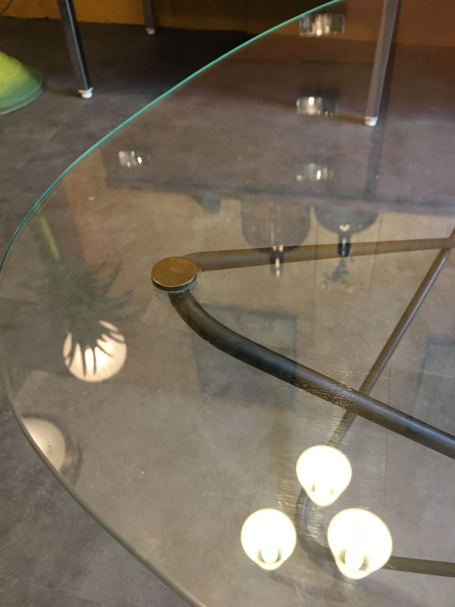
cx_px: 228
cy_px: 304
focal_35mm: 29
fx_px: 508
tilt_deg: -44.0
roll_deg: +2.2
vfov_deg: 61.7
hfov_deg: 48.2
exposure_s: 1/33
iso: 160
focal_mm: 4.15
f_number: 2.2
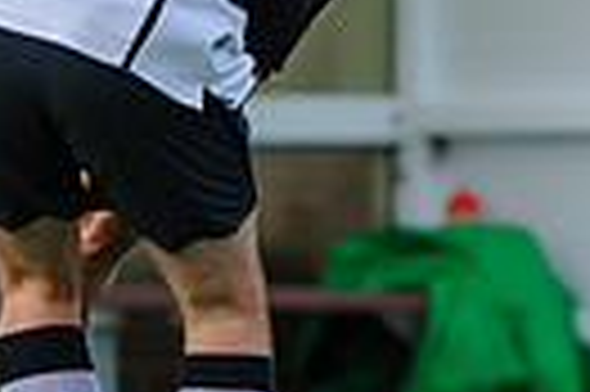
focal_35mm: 2472
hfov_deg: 0.8
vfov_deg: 0.6
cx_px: 1203
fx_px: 40463
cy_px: 78
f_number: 4.8
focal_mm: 420
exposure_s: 1/1500
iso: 400
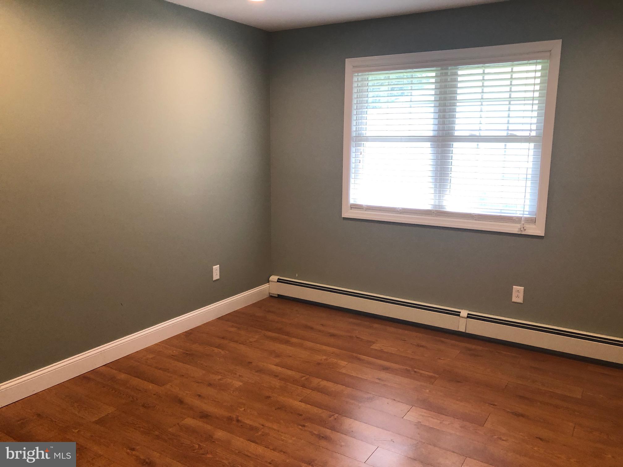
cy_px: 234
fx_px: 504
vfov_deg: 49.7
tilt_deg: -12.2
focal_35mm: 28
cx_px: 312
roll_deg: -0.6
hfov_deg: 63.4
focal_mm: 3.99
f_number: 1.8
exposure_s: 1/30
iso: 32
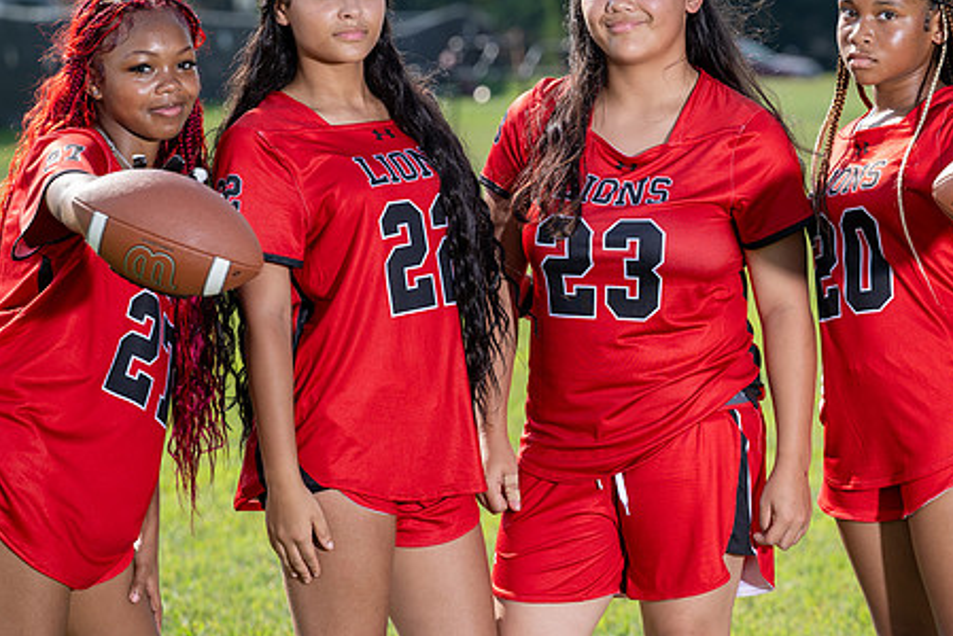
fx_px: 4900
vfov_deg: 7.4
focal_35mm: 185
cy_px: 176
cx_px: 694
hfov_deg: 11.1
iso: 64
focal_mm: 104
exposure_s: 1/250
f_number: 4
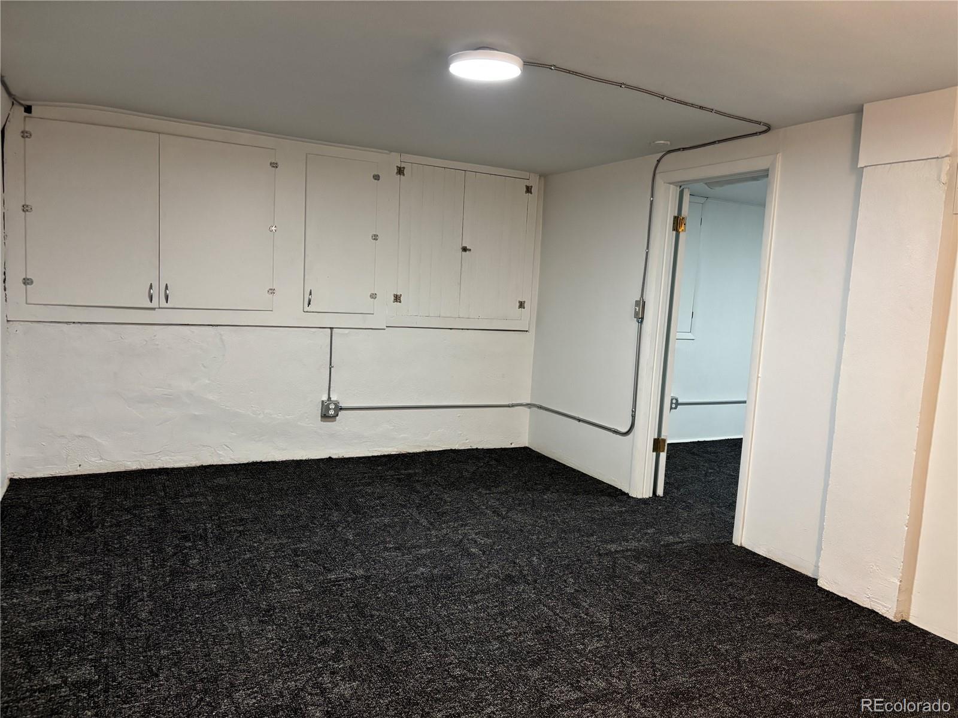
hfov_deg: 67.3
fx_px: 720
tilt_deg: -5.8
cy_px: 359
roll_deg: -3.5
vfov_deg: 53.1
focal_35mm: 26
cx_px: 479
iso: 320
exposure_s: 1/60
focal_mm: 5.96
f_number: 1.6
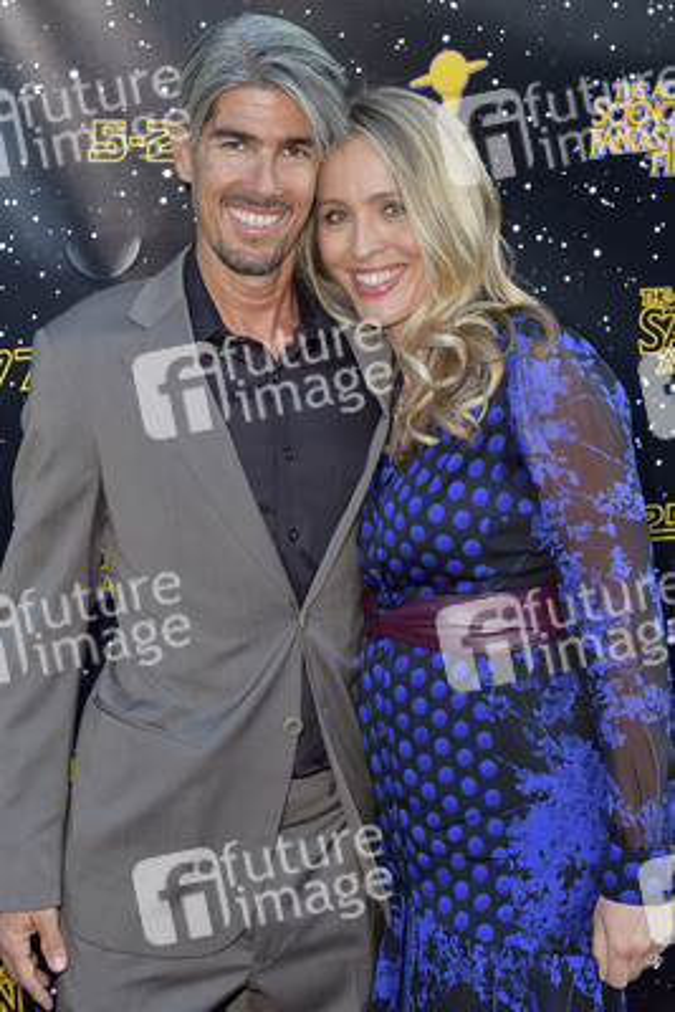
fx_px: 1686
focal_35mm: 60
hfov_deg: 22.6
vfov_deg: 33.4
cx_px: 338
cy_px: 506
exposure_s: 1/320
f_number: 6.3
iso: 500
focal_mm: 60
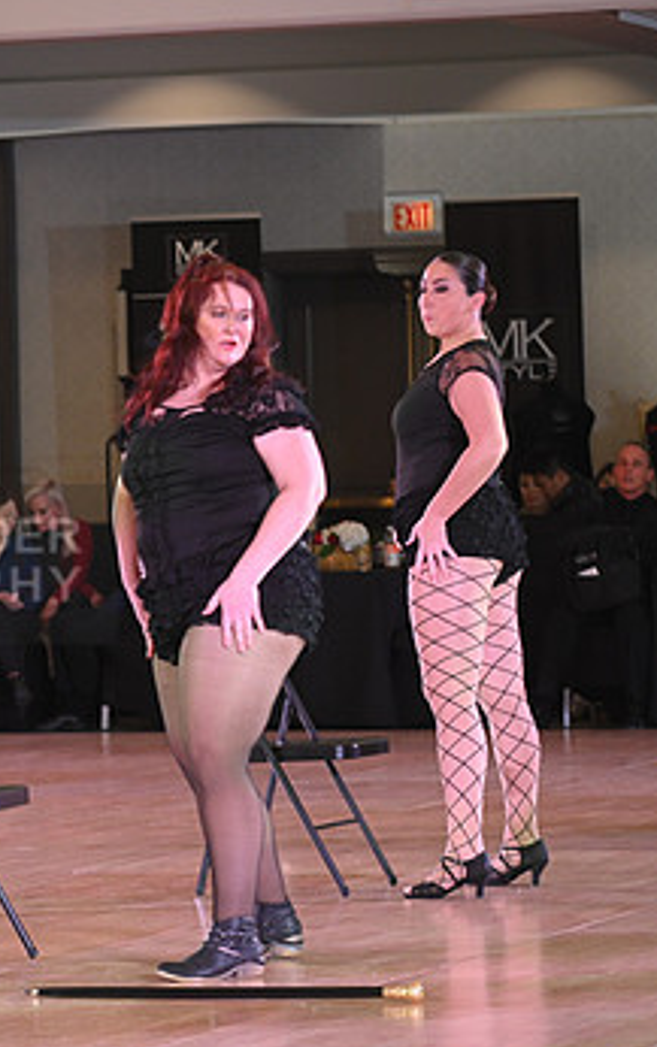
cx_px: -212
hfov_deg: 6.6
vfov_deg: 10.6
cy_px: 564
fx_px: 5658
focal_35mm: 198
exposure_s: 1/160
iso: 1600
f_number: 4.5
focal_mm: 116
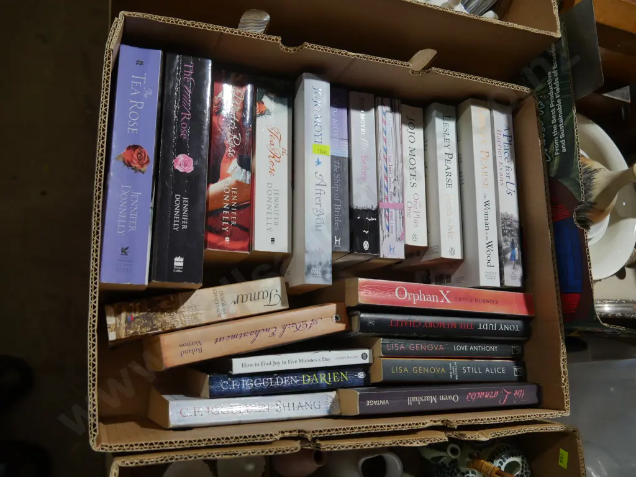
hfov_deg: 63.4
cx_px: 318
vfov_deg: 49.7
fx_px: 514
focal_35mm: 28
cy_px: 238
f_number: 3.5
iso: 200
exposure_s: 1/125
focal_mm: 14
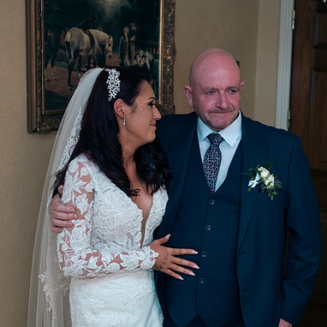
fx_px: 663
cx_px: 174
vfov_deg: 27.7
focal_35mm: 62
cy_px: 165
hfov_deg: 27.7
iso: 640
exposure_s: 1/160
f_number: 3.5
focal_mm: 48
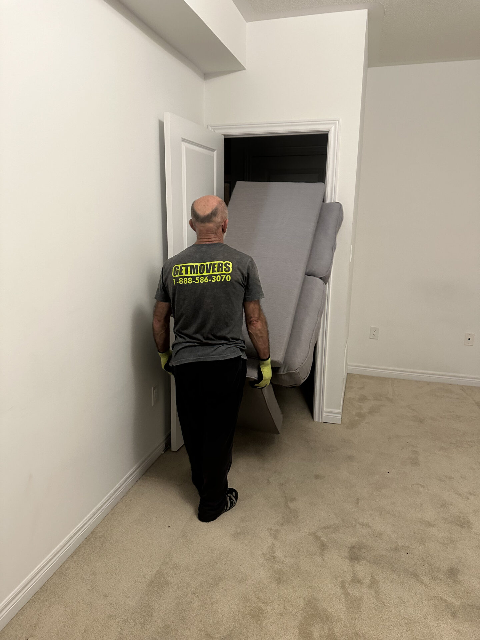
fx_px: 444
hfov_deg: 56.8
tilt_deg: -12.4
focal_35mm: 24
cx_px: 240
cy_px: 320
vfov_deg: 71.6
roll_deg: -1.2
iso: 500
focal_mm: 6.86
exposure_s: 1/60
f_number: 1.78
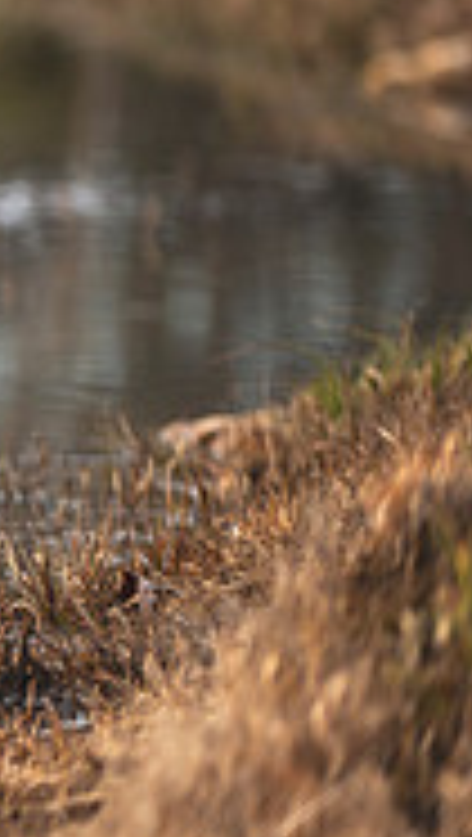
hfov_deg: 2.3
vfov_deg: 4.1
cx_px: -848
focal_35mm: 529
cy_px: 296
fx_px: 11738
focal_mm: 155
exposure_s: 1/400
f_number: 2.8
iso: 100
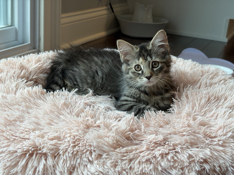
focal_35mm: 52
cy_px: 88
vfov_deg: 28.0
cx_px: 117
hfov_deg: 36.8
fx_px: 352
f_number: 1.6
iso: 50
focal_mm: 5.96
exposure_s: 1/60
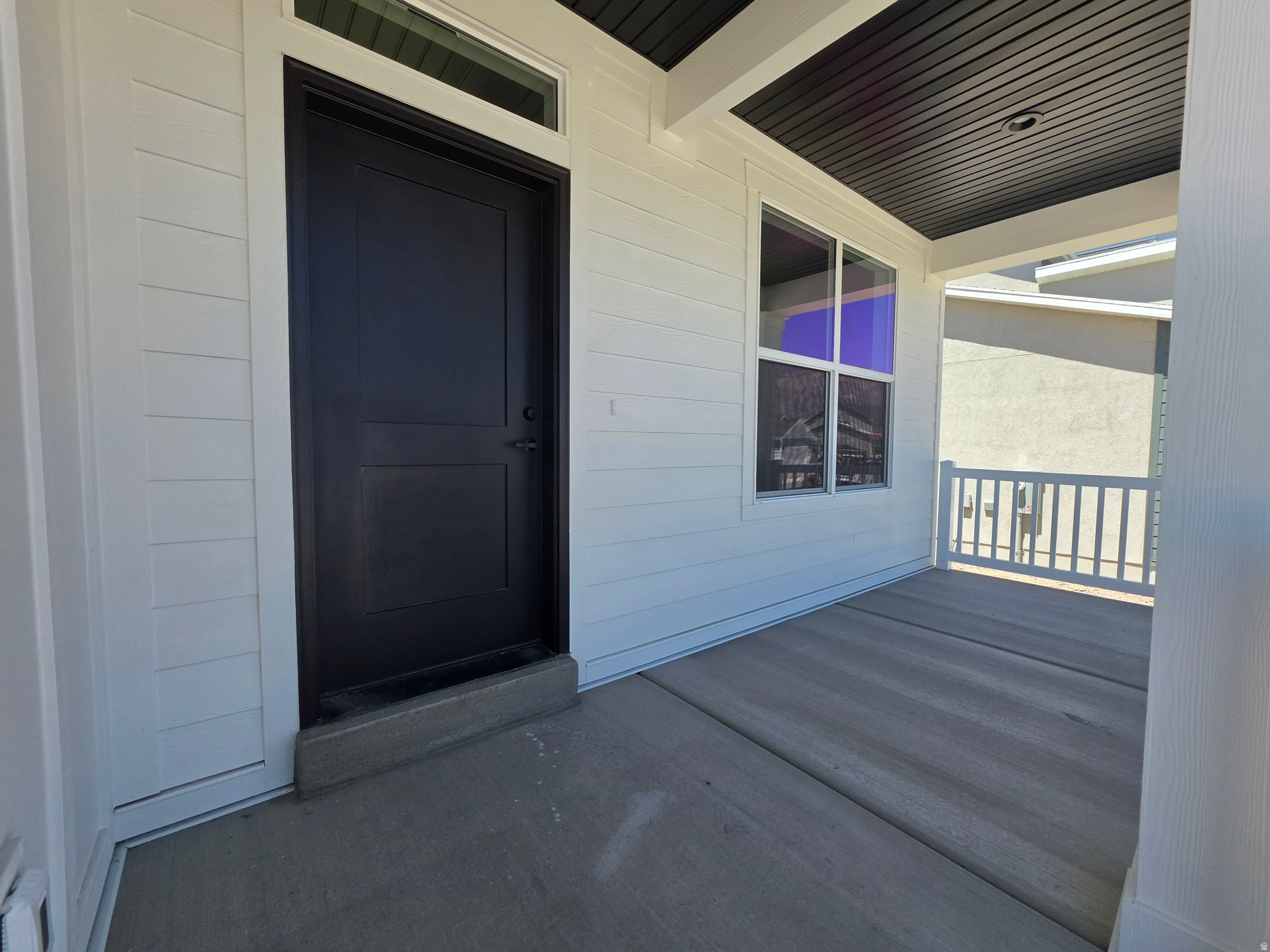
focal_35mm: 13
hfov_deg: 106.2
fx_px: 477
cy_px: 476
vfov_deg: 89.9
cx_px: 635
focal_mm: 2.2
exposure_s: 1/2000
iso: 80
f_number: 1.9
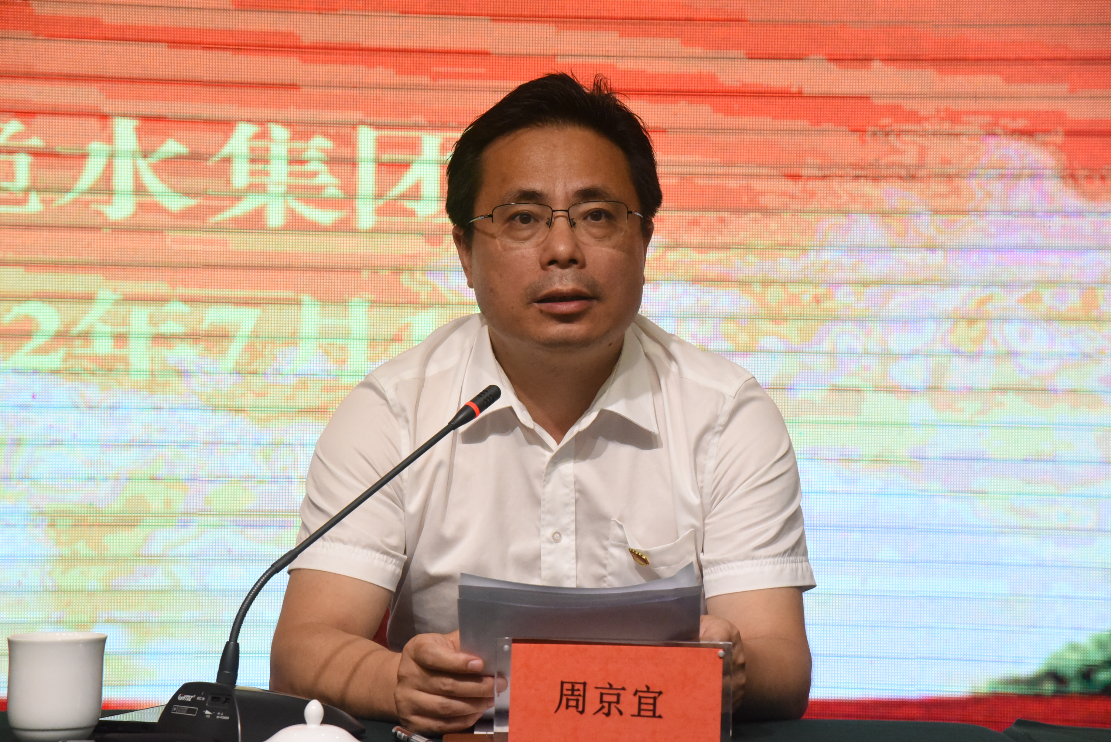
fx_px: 3705
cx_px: 556
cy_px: 371
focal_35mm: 120
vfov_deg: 11.4
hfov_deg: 17.1
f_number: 7.1
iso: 10000
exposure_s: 1/800
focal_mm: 120
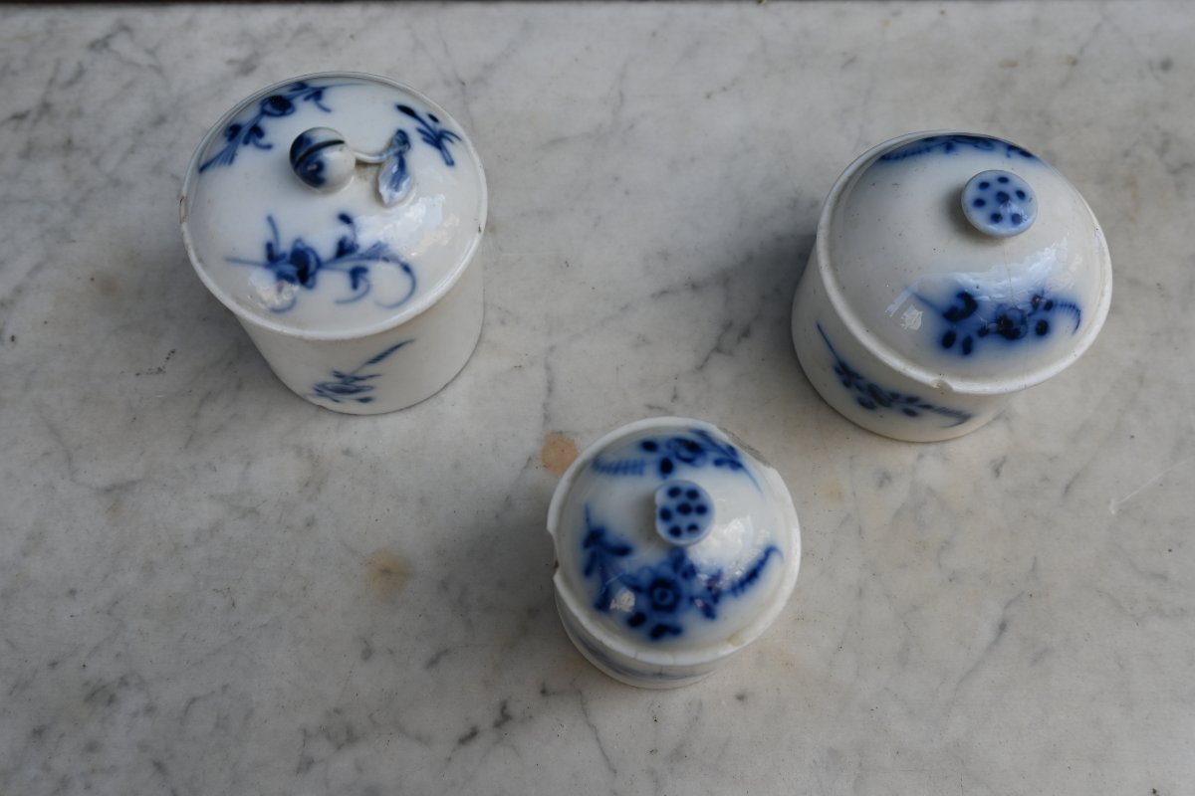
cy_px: 398
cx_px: 598
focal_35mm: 37
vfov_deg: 36.2
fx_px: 1220
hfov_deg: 52.2
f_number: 5.6
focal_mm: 24.5
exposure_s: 1/250
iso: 180
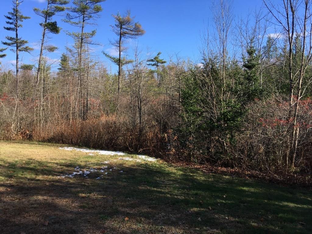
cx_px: 156
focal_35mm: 29
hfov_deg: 61.7
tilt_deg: -3.9
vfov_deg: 48.2
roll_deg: -0.9
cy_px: 117
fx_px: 261
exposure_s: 1/739
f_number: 2.2
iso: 25
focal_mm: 4.15
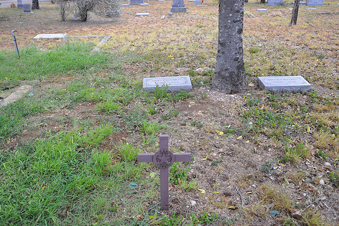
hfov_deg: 57.9
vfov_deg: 40.5
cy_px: 115
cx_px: 169
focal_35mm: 33
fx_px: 306
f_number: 5
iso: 400
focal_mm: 21
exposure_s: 1/100
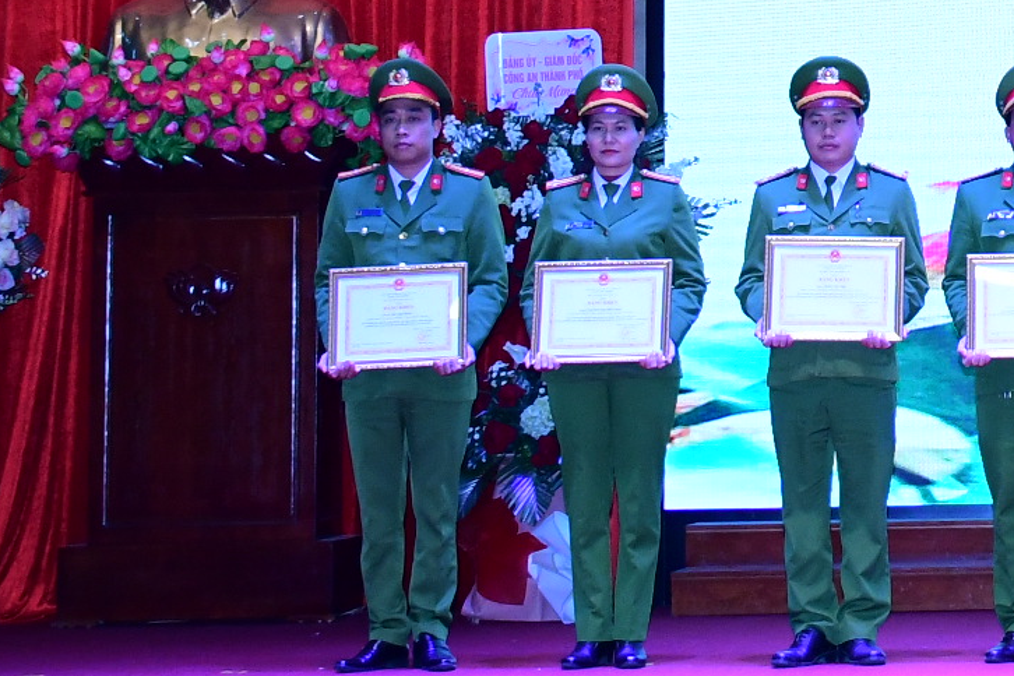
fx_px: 3887
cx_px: 1323
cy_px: -208
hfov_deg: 14.3
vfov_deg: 9.8
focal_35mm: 138
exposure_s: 1/200
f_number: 4
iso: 1250
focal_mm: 24
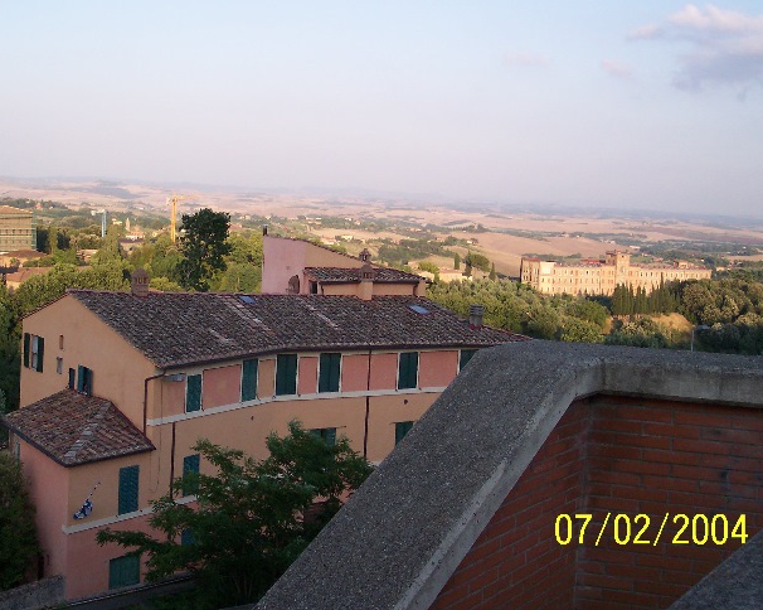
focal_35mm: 49
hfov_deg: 37.9
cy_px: 246
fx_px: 1106
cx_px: 296
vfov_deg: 30.7
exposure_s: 1/700
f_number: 2.8
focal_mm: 8
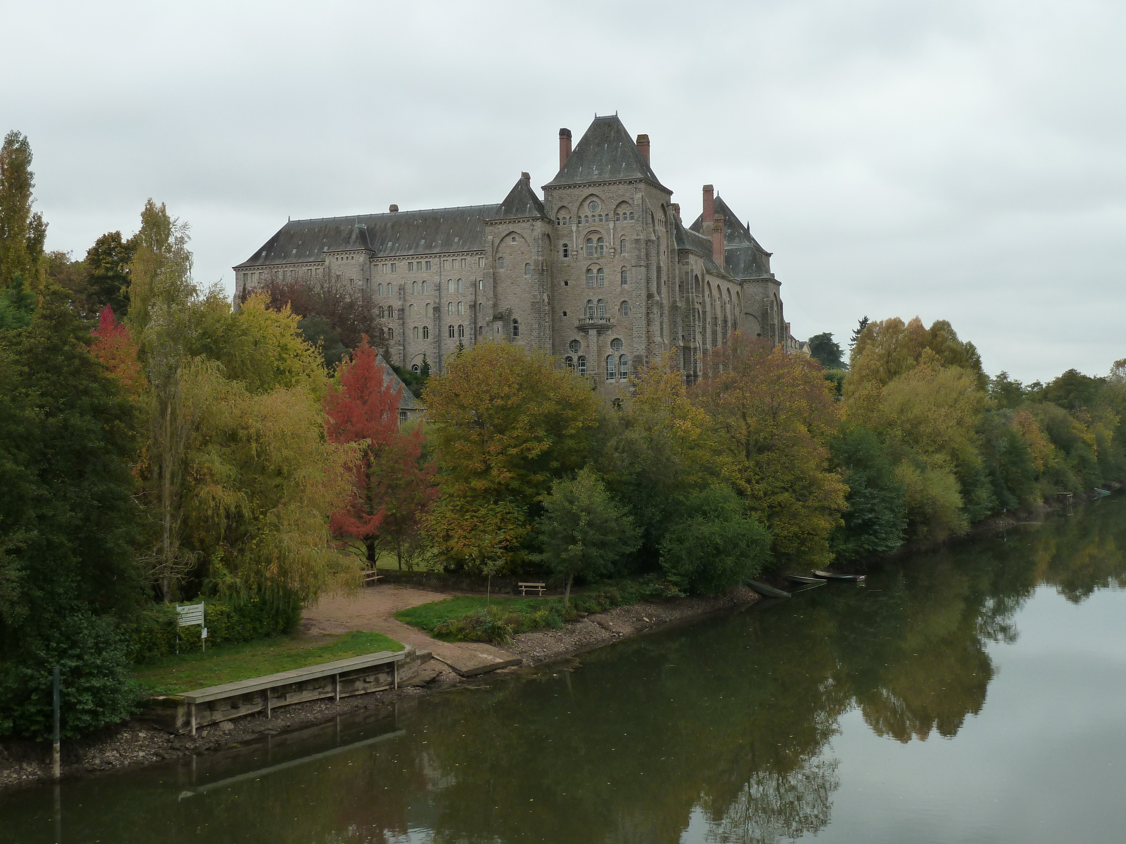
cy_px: 422
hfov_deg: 44.8
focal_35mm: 42
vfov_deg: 34.3
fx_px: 1366
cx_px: 563
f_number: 4
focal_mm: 6.9
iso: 125
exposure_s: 1/160
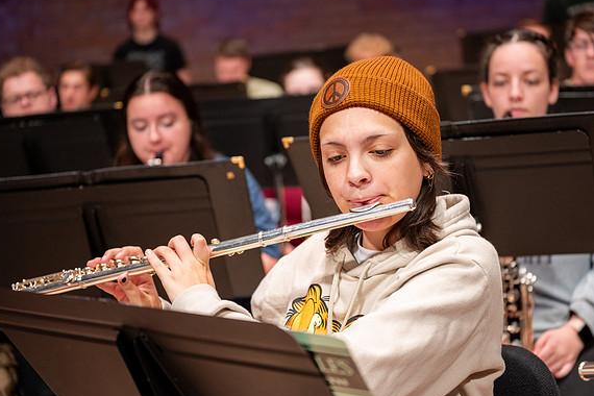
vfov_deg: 20.3
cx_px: 324
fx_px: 1105
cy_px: 200
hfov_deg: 30.1
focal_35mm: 67
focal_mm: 60
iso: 640
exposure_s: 1/320
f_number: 2.8
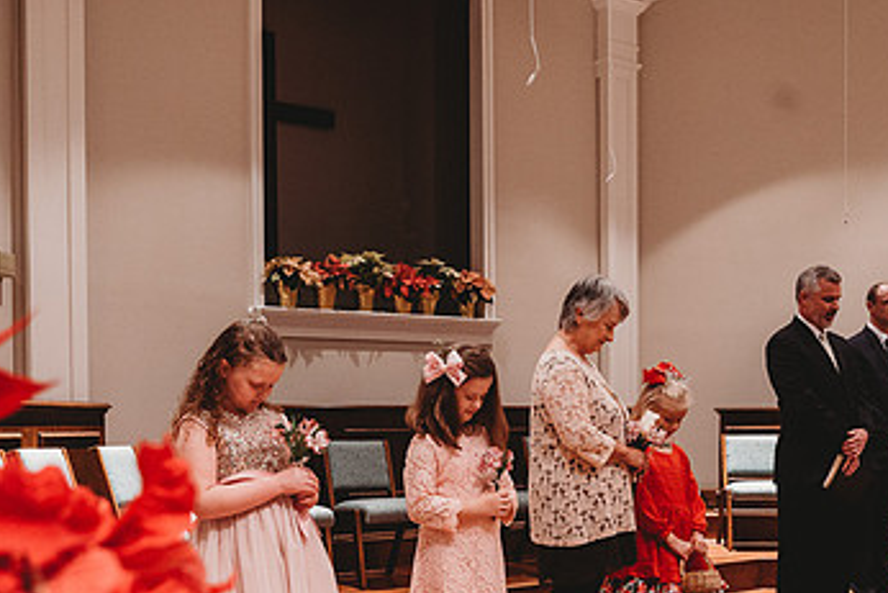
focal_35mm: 47
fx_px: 1160
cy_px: 474
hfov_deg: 41.9
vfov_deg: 28.1
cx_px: 436
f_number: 4
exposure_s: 1/125
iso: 2000
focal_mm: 28
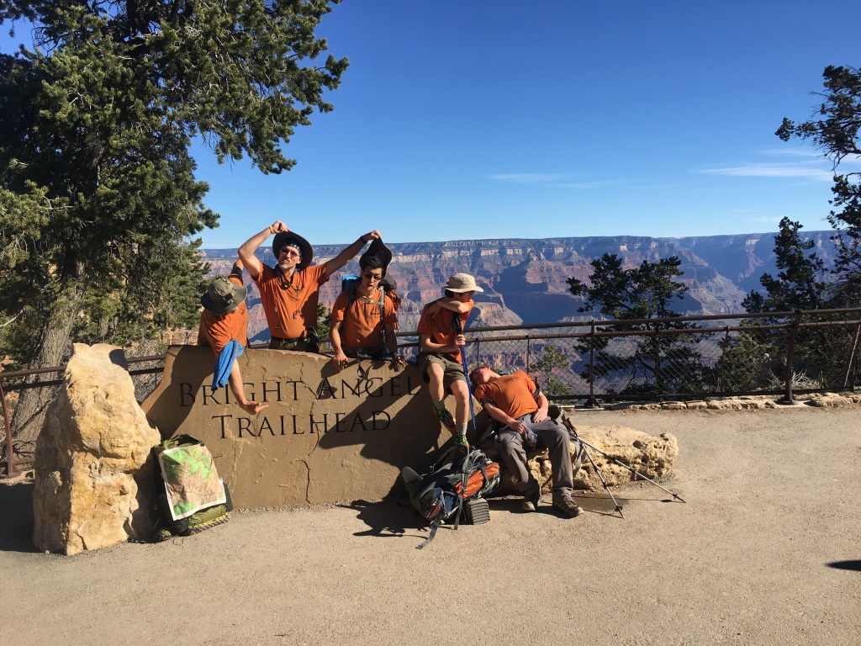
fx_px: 721
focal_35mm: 29
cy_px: 323
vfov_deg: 48.2
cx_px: 430
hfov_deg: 61.7
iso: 25
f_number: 2.2
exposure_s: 1/1374
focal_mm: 4.15
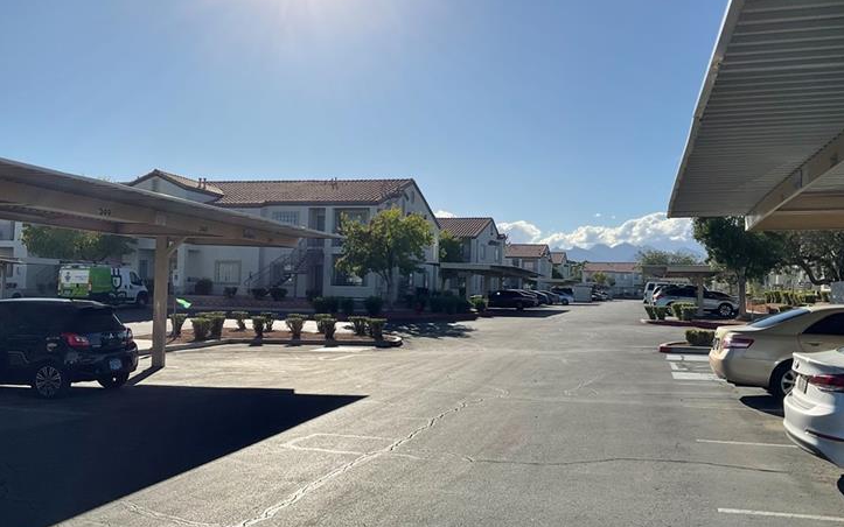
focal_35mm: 34
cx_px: 428
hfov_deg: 56.7
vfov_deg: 37.3
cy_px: 272
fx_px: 782
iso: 16
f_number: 1.8
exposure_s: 1/4065
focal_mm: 3
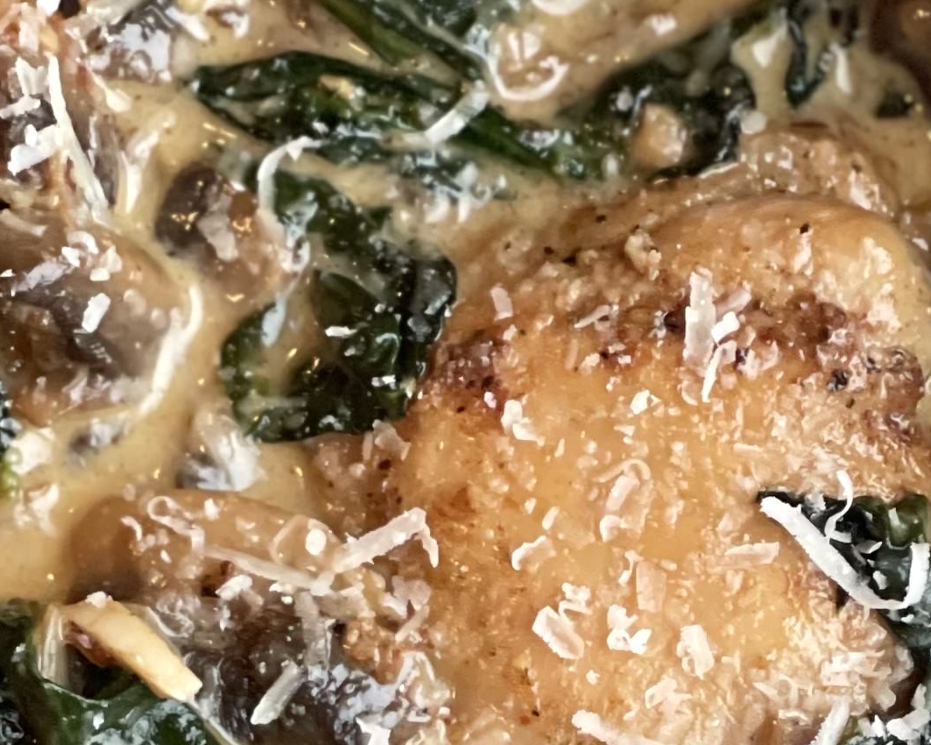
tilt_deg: -85.2
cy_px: 1586
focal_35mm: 237
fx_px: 6529
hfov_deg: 8.2
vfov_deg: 6.3
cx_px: 514
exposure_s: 1/40
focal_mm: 7.5
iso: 200
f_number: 2.2
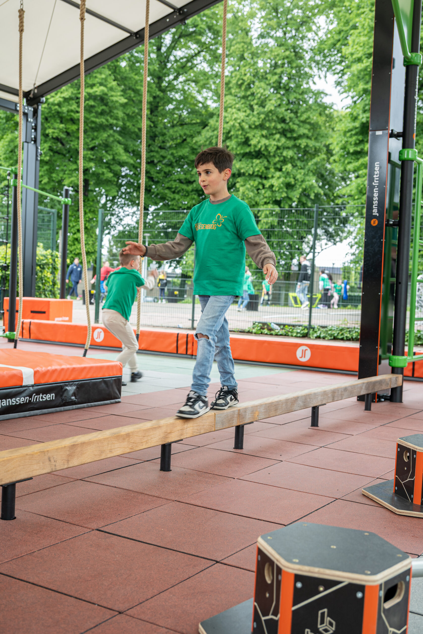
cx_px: 212
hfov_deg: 30.5
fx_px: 775
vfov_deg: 44.5
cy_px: 317
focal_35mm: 44
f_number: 4
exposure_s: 1/160
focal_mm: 44
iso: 180
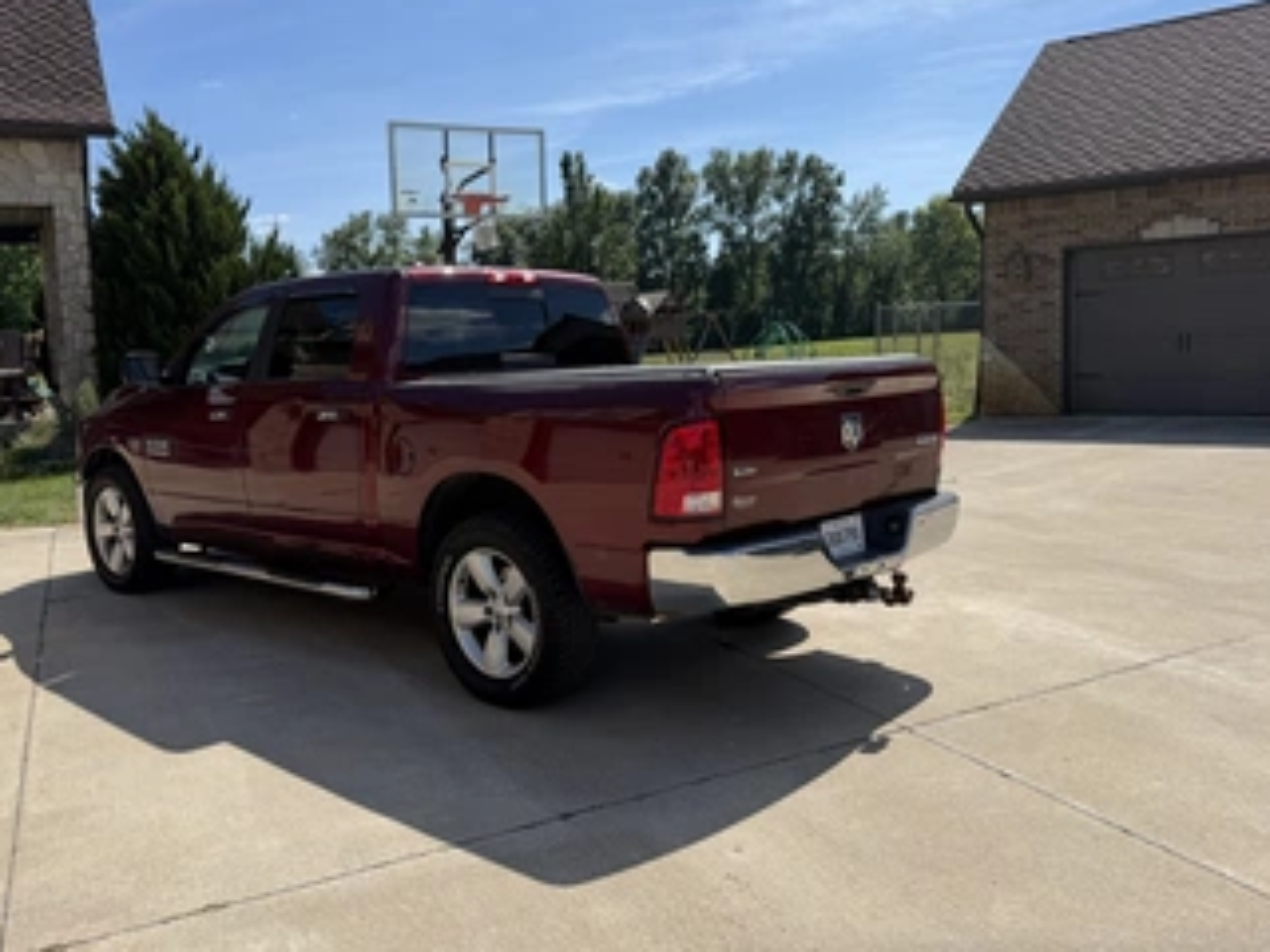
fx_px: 1101
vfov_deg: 46.8
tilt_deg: -4.7
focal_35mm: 30
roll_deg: +1.8
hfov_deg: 59.9
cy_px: 444
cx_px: 591
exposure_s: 1/6173
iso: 80
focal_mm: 6.76
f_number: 1.78
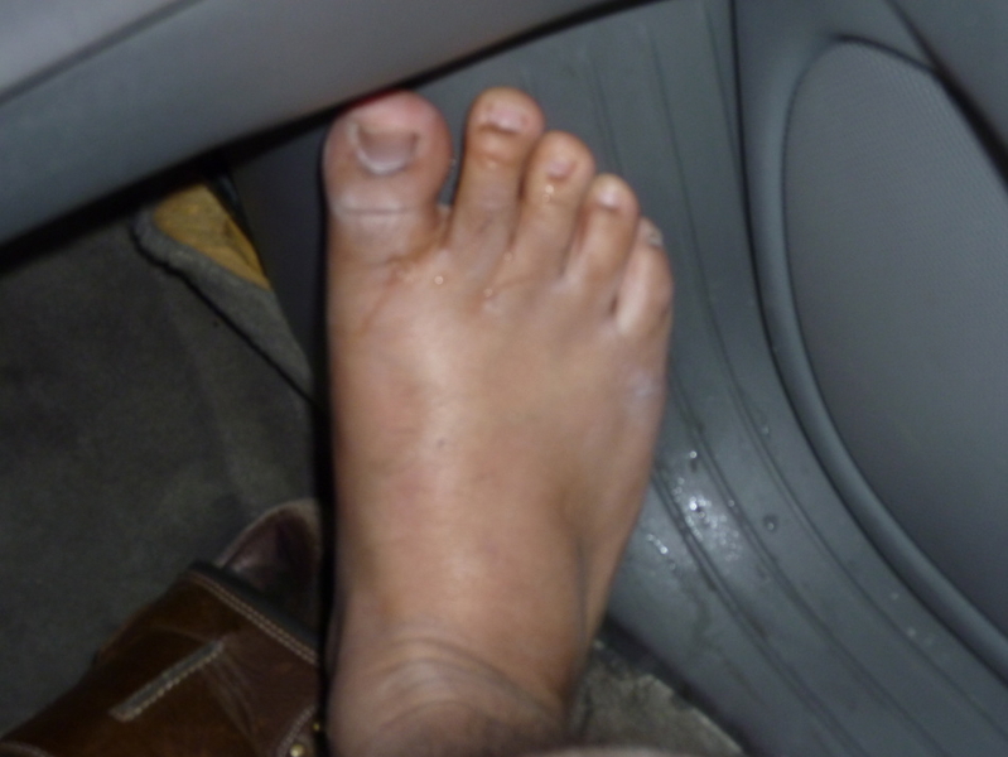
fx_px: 1398
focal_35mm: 48
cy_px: 378
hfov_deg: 39.6
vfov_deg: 30.3
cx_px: 504
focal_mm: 8.6
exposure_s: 1/20
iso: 160
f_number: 4.3
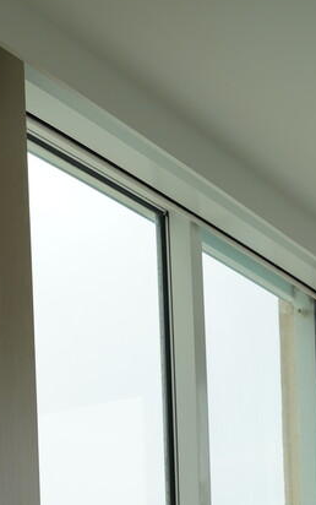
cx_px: -94
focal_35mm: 86
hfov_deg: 14.6
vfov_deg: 20.5
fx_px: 1183
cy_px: 762
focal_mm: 24
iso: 100
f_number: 4.5
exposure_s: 1/80
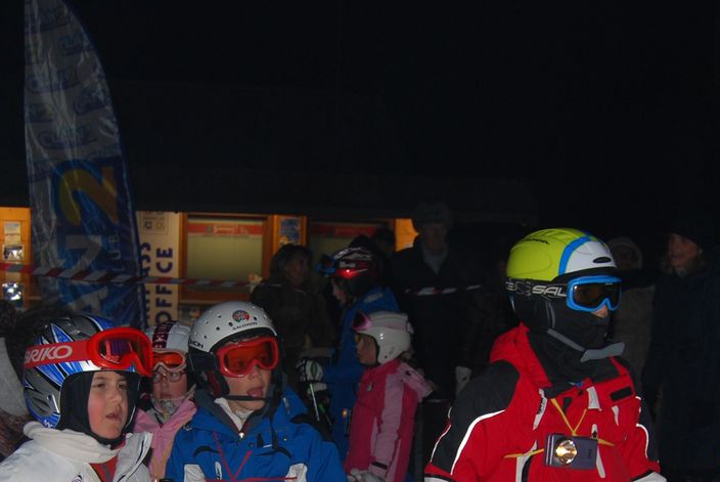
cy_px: 546
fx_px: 1502
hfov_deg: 26.9
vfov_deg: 17.5
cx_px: 286
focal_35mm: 75
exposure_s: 1/60
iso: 200
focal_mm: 22
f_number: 3.8
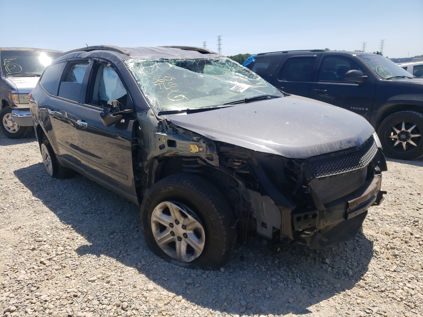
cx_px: 212
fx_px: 318
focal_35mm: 26
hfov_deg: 67.3
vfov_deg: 53.1
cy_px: 158
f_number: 1.5
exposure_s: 1/2500
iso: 50
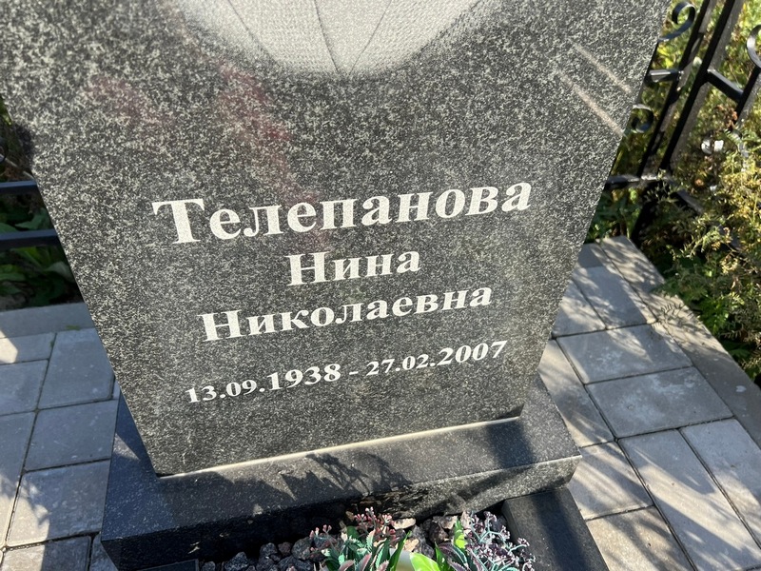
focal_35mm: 26
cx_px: 380
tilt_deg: -40.8
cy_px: 286
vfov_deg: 53.1
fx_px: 572
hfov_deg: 67.3
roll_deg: -1.9
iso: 50
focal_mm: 5.7
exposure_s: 1/1412
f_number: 1.5
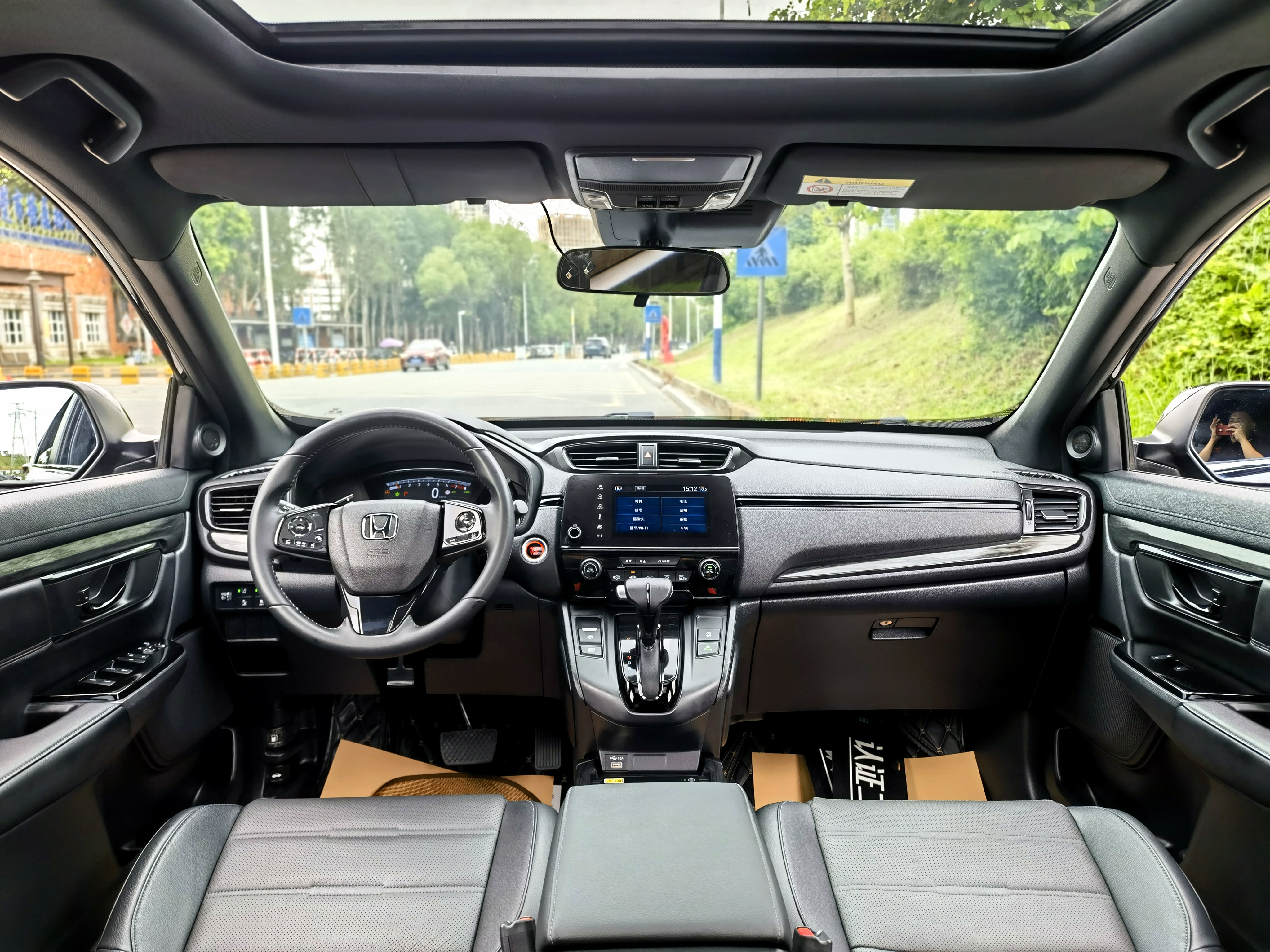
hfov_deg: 65.3
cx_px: 635
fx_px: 991
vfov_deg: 51.4
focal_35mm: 27
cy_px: 476
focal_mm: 6.67
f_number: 11
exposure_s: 1/225
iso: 50
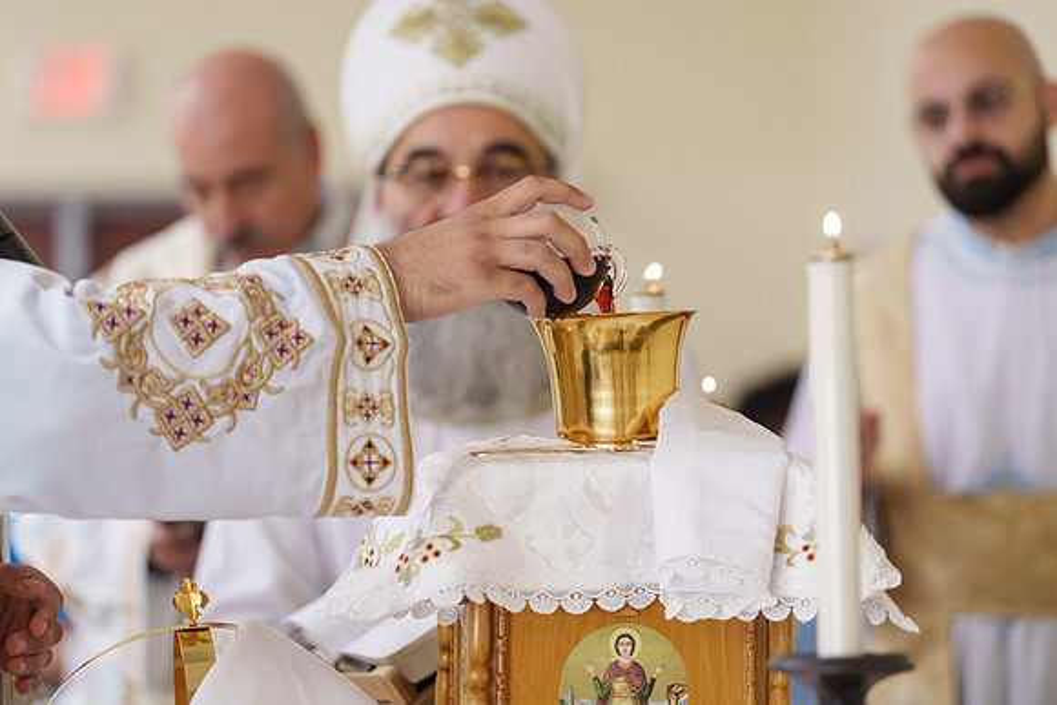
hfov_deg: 14.1
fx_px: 4288
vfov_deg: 9.4
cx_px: 528
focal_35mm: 146
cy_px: 352
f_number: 2.8
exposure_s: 1/160
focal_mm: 146
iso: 1600
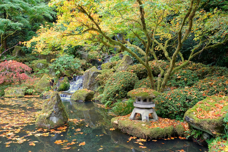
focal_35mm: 31
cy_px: 76
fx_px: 196
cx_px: 114
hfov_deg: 60.3
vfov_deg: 42.3
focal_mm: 11.33
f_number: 4
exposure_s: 1/100
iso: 400
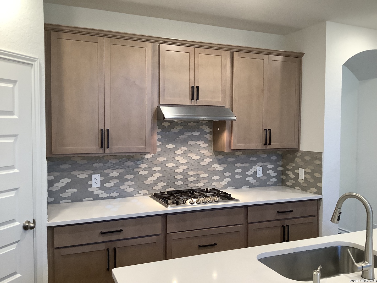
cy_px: 142
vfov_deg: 45.4
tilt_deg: -2.2
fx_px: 338
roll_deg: -1.9
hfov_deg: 58.4
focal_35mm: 31
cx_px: 188
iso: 160
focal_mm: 3.3
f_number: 2.4
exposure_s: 1/60
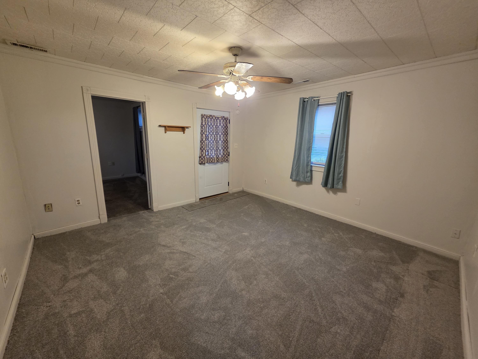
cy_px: 180
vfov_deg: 89.9
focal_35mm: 13
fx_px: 180
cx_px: 239
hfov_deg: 106.2
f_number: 1.9
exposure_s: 1/60
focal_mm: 2.2
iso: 400
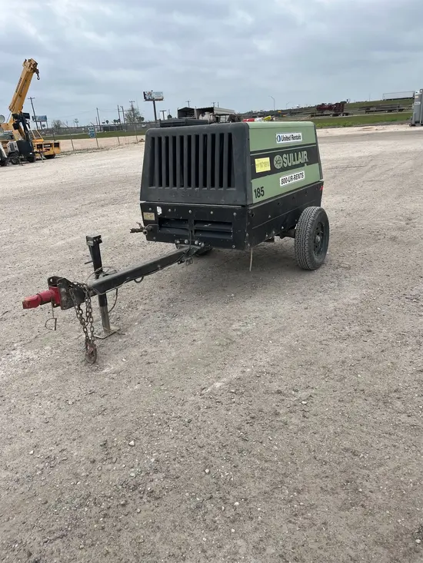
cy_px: 282
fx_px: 423
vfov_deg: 67.3
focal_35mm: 26
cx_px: 212
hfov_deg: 53.1
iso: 50
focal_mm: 5.1
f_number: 1.6
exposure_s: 1/3521
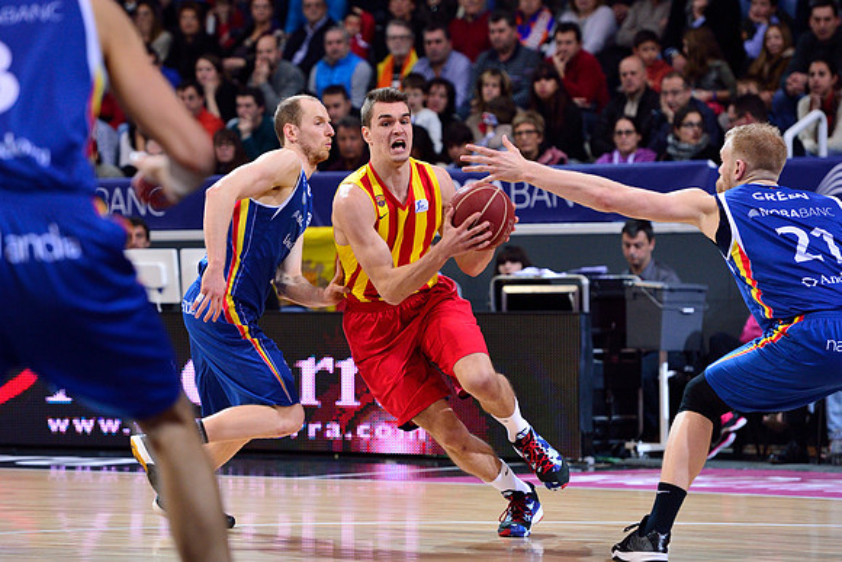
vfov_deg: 8.9
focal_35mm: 155
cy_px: 281
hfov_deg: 13.2
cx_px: 421
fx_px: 3626
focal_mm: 155
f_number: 3.5
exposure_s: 1/1250
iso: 2000
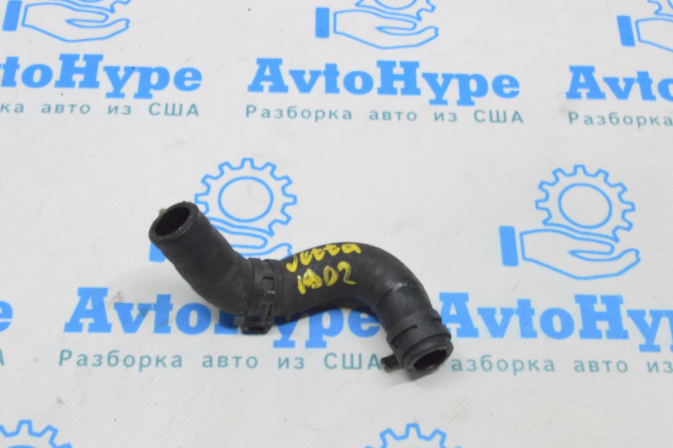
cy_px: 224
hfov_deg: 35.1
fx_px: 1065
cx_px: 336
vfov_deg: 23.7
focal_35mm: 57
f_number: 20
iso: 6400
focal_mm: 38
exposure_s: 1/20
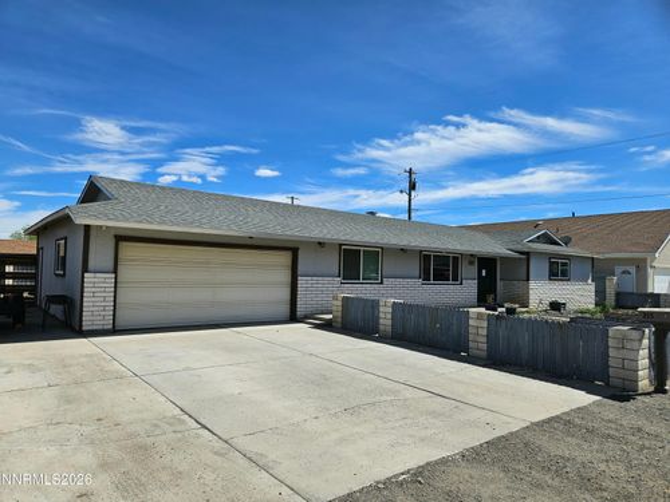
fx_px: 445
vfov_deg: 58.9
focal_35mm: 23
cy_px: 251
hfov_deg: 73.9
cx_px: 335
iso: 25
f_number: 1.8
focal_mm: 5.4
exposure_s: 1/3211
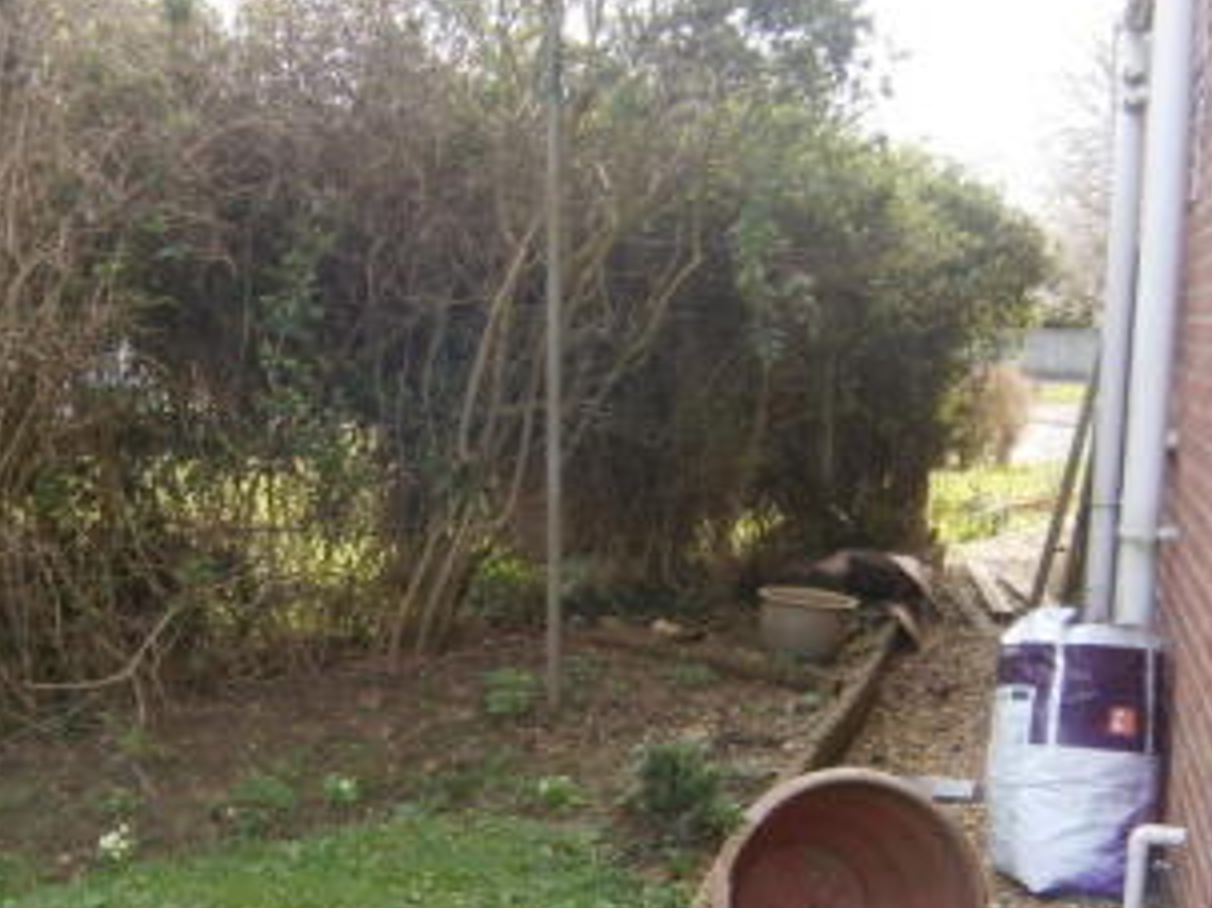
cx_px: 434
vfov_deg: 28.8
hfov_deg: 37.9
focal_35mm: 50
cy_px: 626
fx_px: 1750
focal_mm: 4.7
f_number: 2.8
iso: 80
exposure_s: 1/100
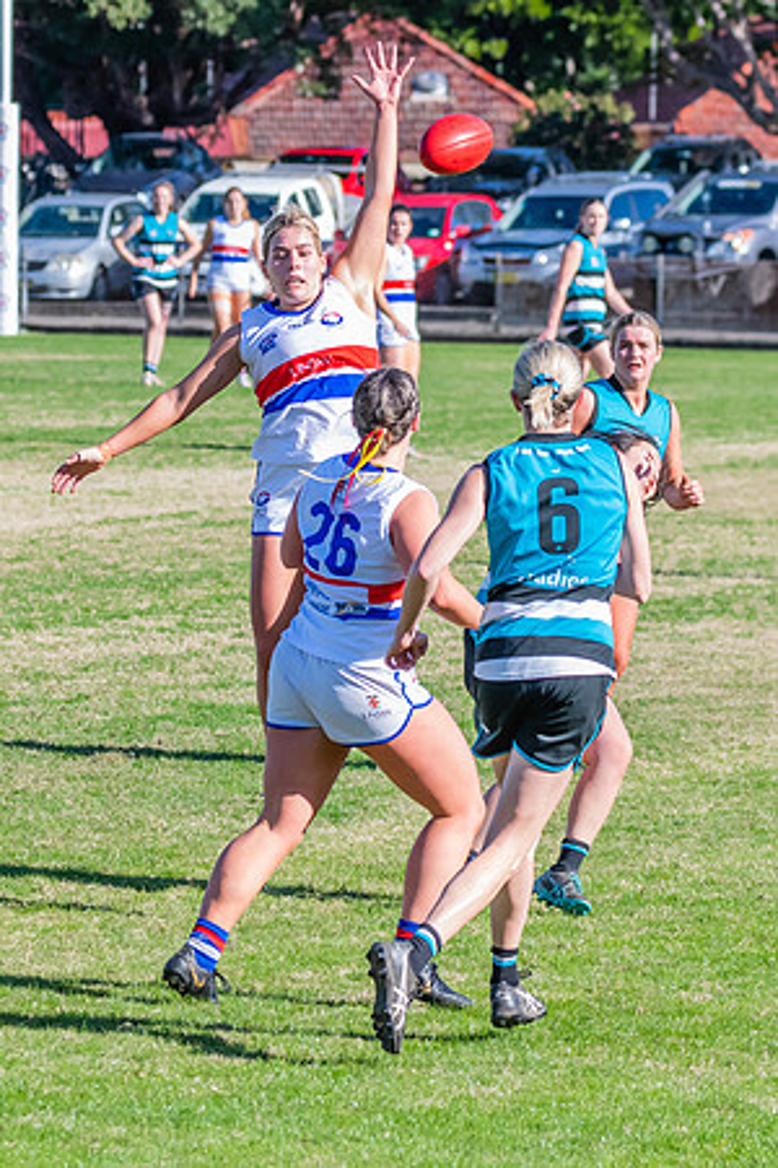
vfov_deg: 6.2
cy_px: 438
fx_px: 10730
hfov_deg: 4.2
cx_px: 423
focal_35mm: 331
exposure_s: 1/1600
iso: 800
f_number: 7.1
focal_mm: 150
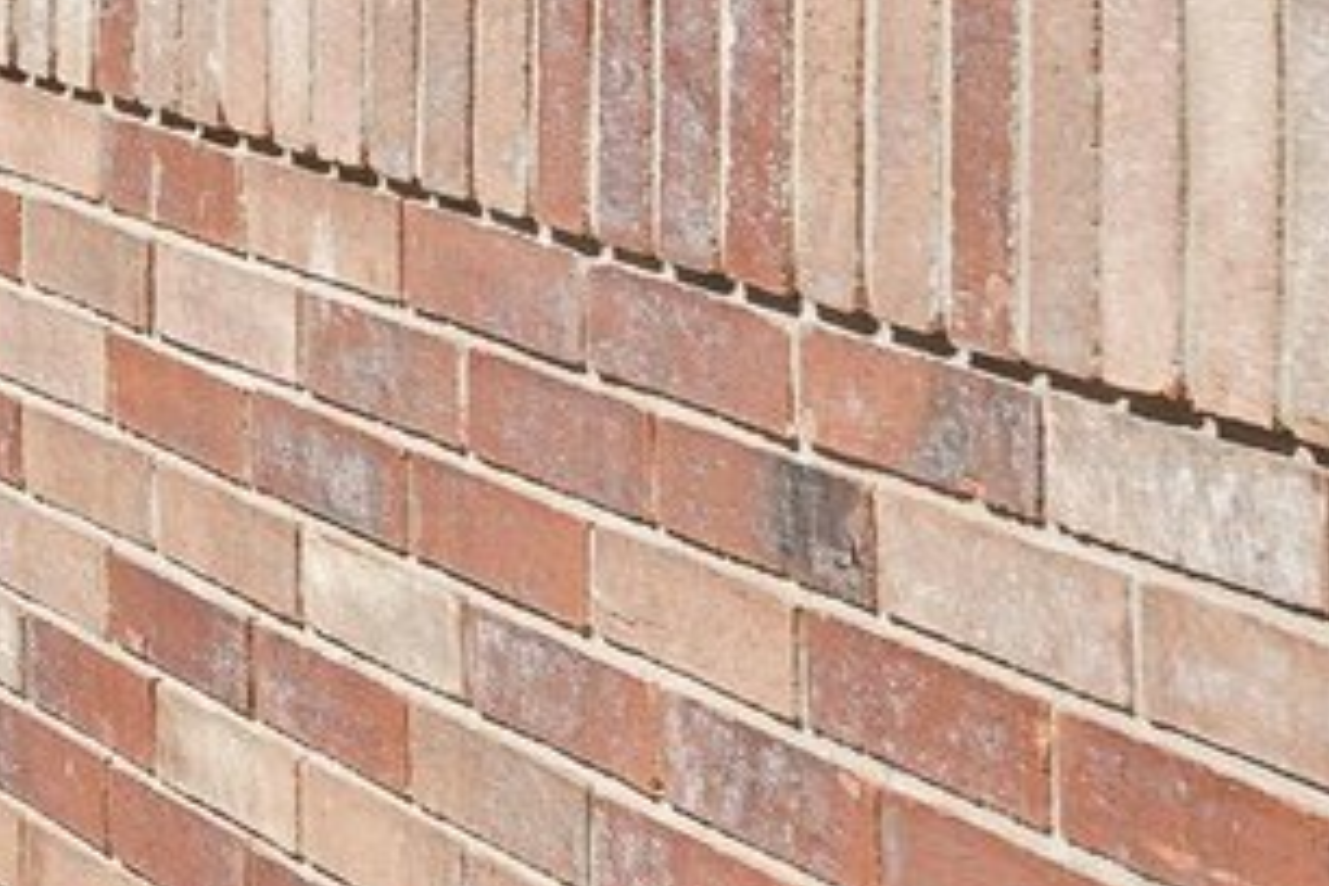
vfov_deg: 8.4
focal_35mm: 159
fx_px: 5869
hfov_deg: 10.8
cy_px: -591
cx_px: -1959
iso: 100
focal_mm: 30
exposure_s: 1/160
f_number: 8
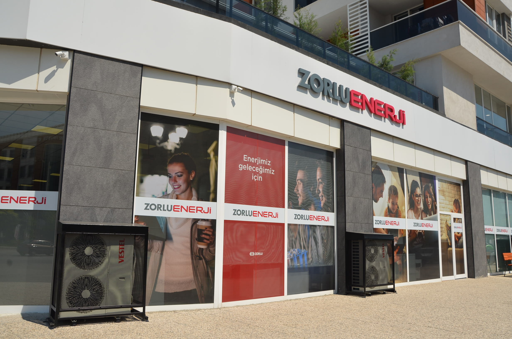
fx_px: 447
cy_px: 170
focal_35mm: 32
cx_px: 256
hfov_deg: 59.6
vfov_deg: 41.5
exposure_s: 1/250
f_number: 11
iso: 100
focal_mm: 21
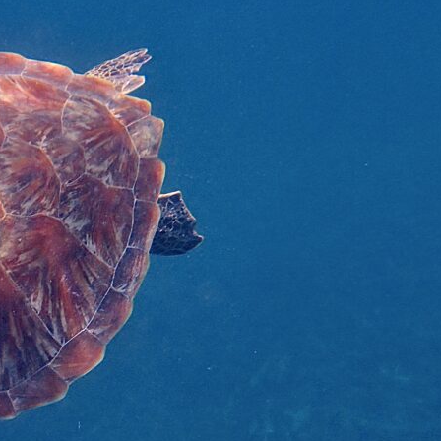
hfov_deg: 16.9
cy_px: 327
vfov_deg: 17.5
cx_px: -58
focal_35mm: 99
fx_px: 1427
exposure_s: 1/125
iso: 100
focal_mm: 8.99
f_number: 4.5
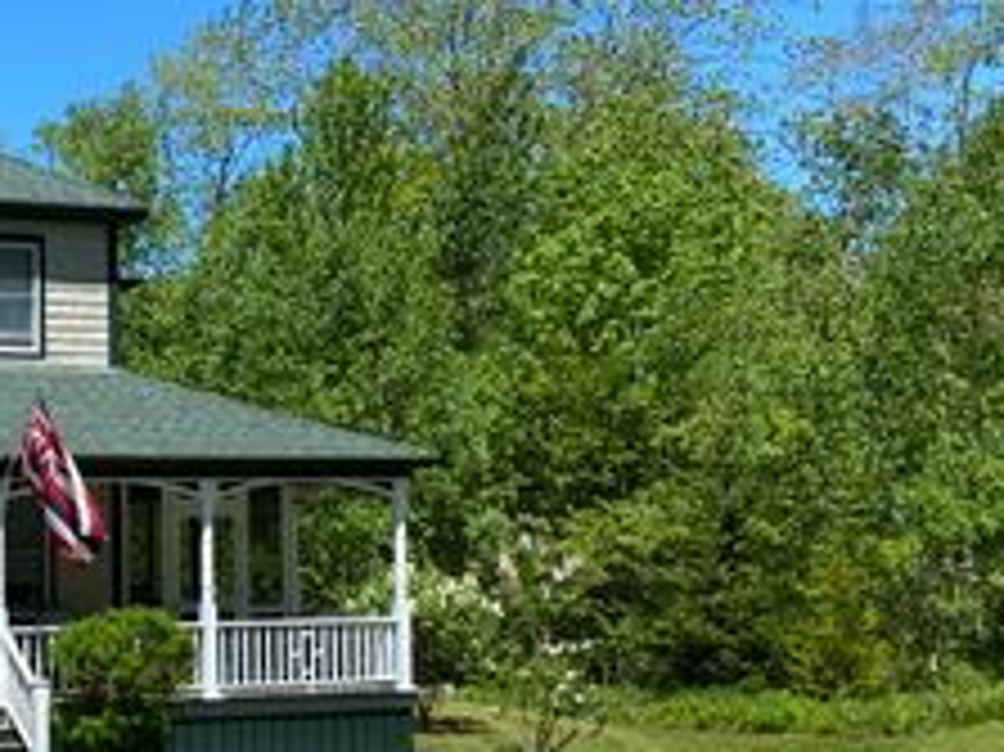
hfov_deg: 26.8
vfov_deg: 20.9
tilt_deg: +1.9
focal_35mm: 70
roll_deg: +0.2
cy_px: 545
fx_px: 2029
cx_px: 86
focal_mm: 4.25
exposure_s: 1/2358
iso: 32
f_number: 1.8
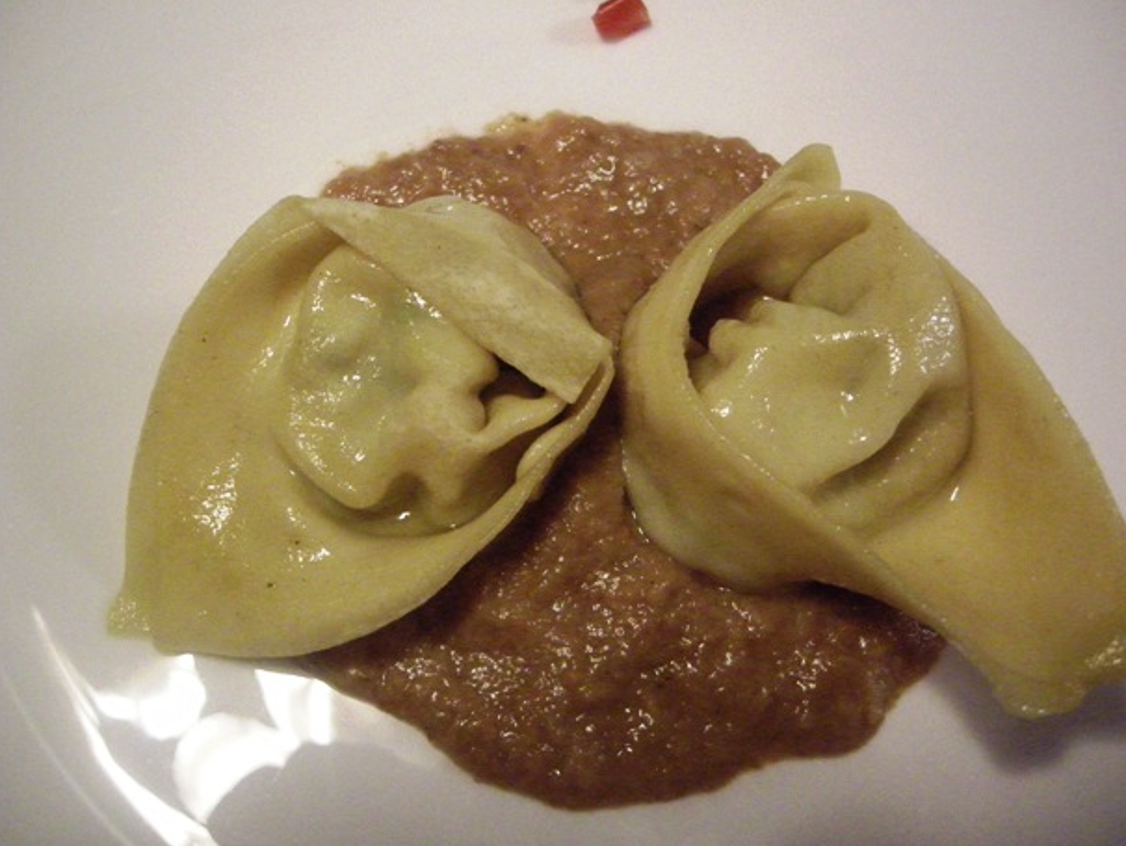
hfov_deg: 48.9
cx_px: 591
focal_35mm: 38
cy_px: 402
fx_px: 1237
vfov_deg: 37.7
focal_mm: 7.5
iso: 1600
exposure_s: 1/43.2
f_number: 2.7
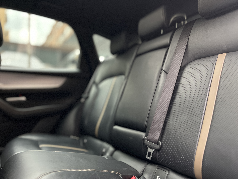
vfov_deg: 53.1
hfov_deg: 67.3
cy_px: 90
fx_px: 179
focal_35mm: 26
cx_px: 119
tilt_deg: +3.0
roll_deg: +1.5
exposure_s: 1/30
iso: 500
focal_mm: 5.1
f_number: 1.6
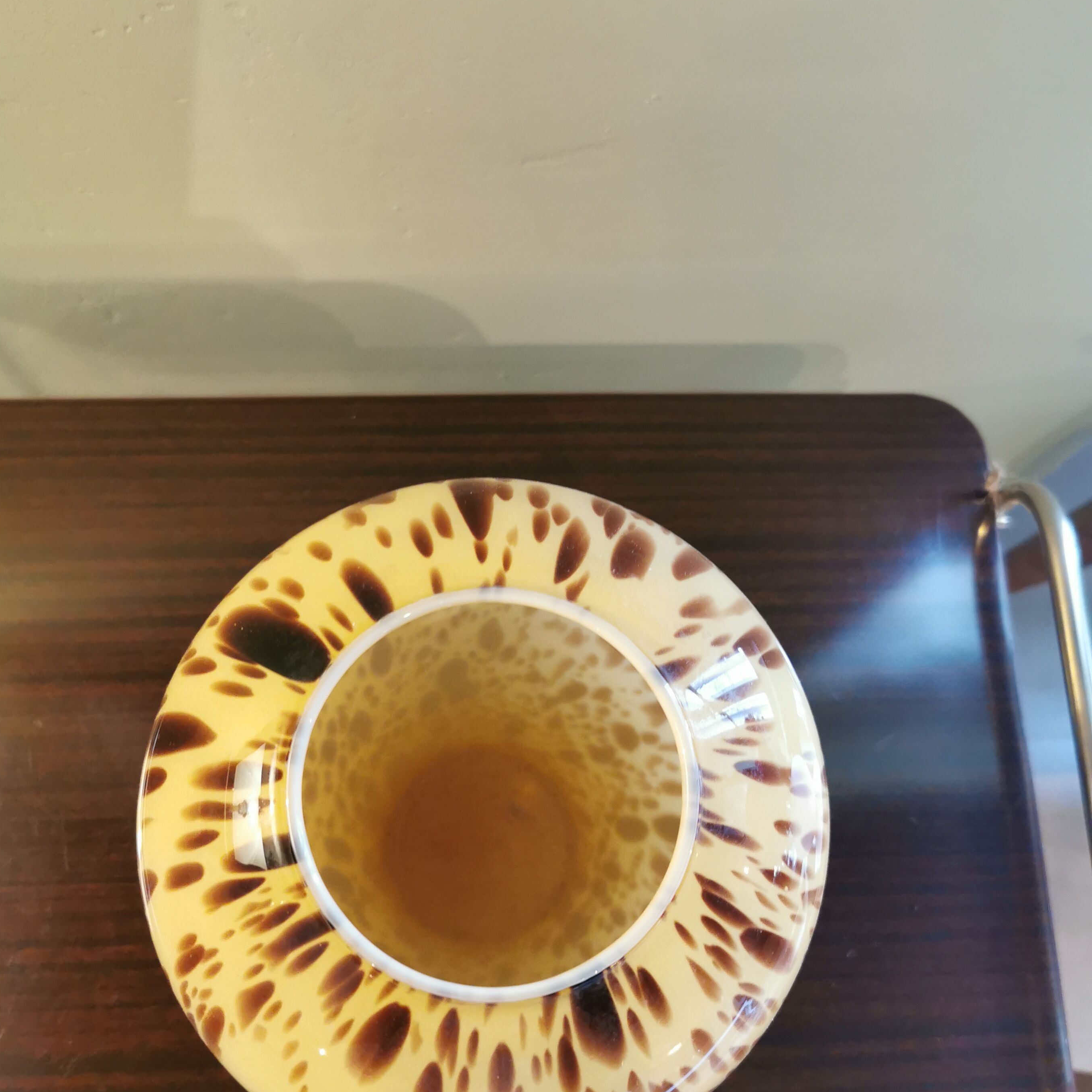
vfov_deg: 50.9
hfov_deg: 51.1
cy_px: 630
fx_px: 1142
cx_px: 543
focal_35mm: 32
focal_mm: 5.56
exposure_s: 1/50
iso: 250
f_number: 1.6
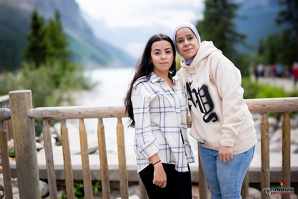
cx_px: 149
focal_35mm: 35
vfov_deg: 37.9
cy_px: 100
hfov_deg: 54.4
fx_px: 290
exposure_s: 1/8000
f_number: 1.2
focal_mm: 35
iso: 200
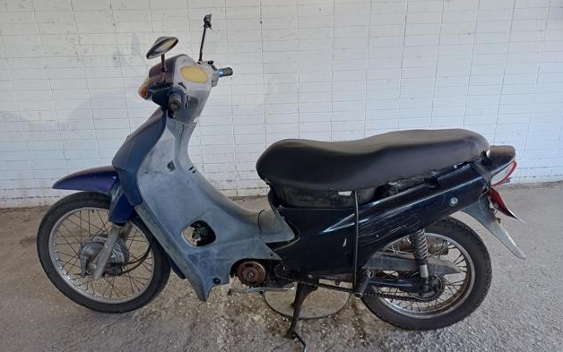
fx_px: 414
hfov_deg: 68.4
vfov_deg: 46.1
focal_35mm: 27
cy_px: 180
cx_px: 285
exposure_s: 1/100
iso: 100
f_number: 1.8
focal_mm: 4.65
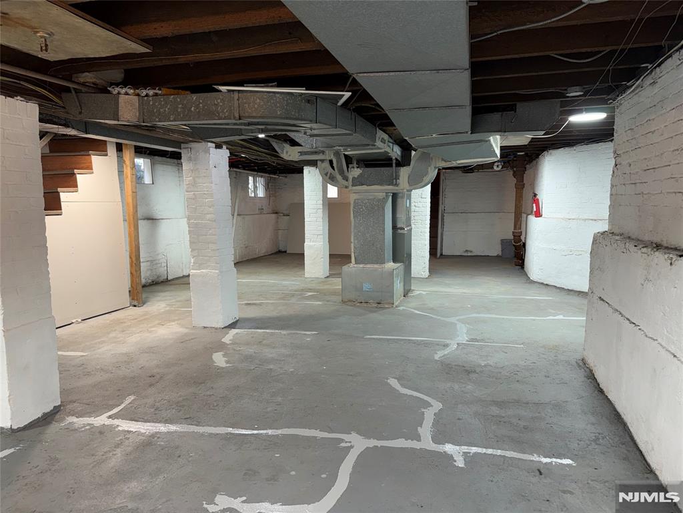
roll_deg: +0.3
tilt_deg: -5.9
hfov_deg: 71.6
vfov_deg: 56.8
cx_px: 342
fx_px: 474
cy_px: 256
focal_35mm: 24
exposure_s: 1/32
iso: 64
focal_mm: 6.76
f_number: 1.78
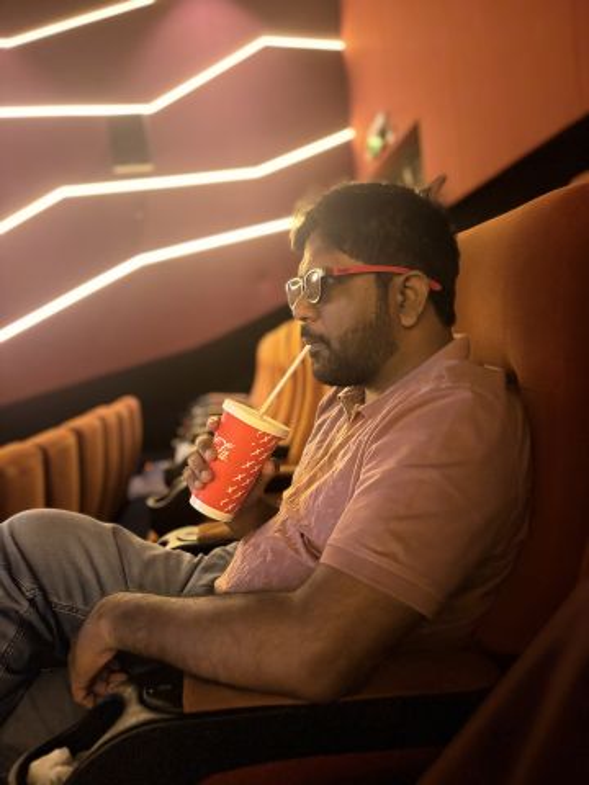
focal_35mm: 26
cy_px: 392
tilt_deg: -3.6
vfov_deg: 67.3
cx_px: 294
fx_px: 590
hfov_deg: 53.1
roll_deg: +6.0
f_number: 1.6
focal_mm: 5.96
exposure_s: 1/15
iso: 1000
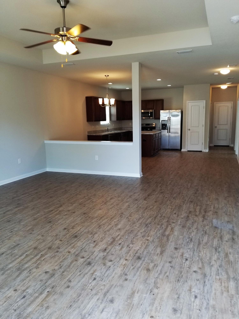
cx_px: 120
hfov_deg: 53.1
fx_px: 239
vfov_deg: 67.3
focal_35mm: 26
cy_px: 160
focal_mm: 4.3
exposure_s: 1/60
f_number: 1.7
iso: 80
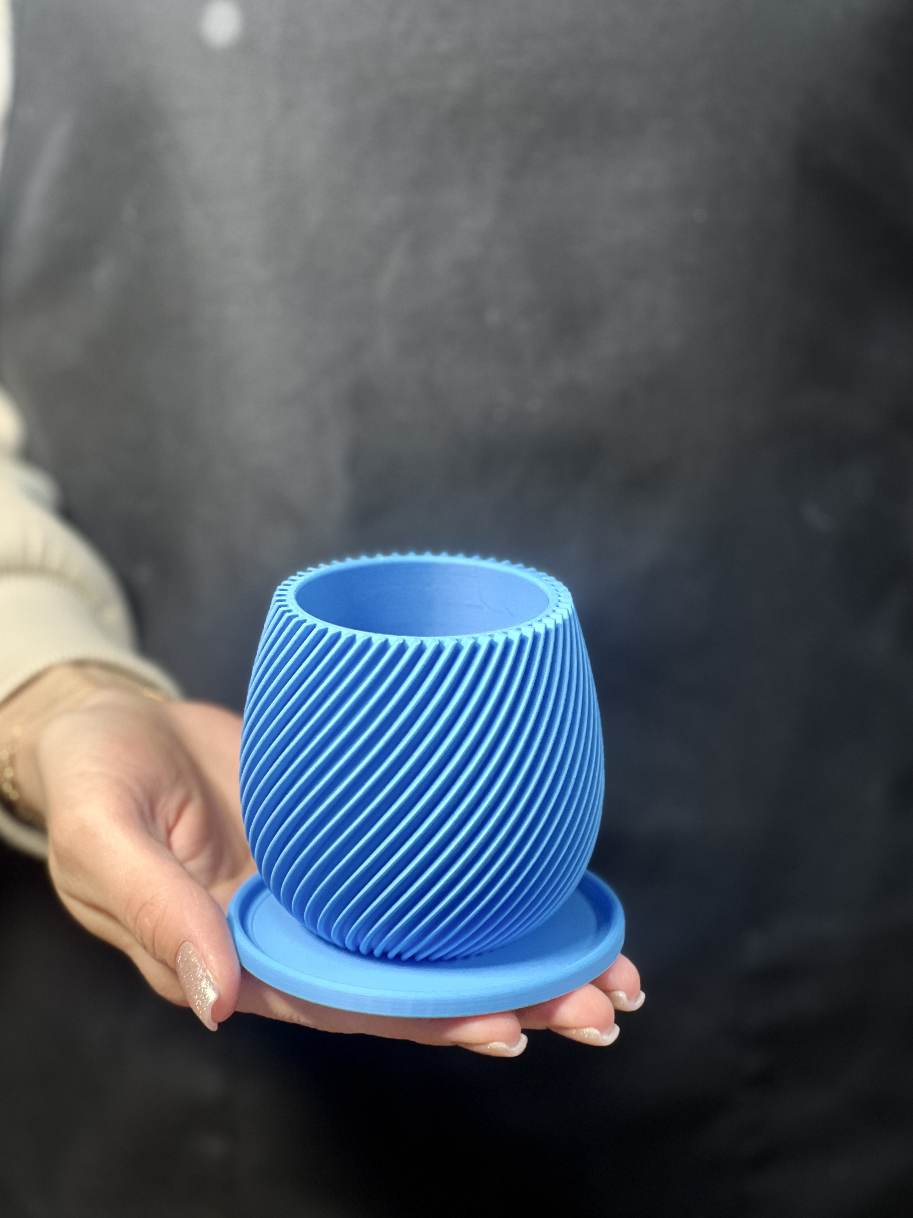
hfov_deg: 19.1
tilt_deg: -15.8
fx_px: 2708
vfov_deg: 25.3
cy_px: 609
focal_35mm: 77
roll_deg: +0.5
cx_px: 456
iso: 250
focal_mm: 9
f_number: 2.8
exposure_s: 1/68
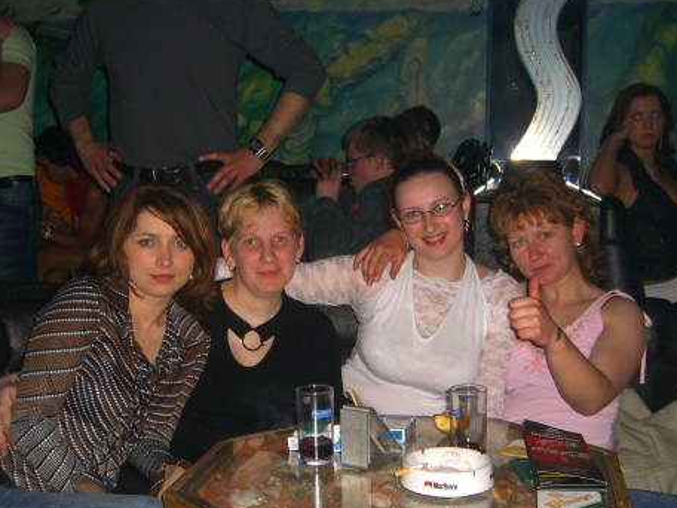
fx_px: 978
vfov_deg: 29.0
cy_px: 327
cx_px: 346
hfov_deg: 38.2
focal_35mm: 50
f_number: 2.8
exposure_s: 1/60
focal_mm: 7.9
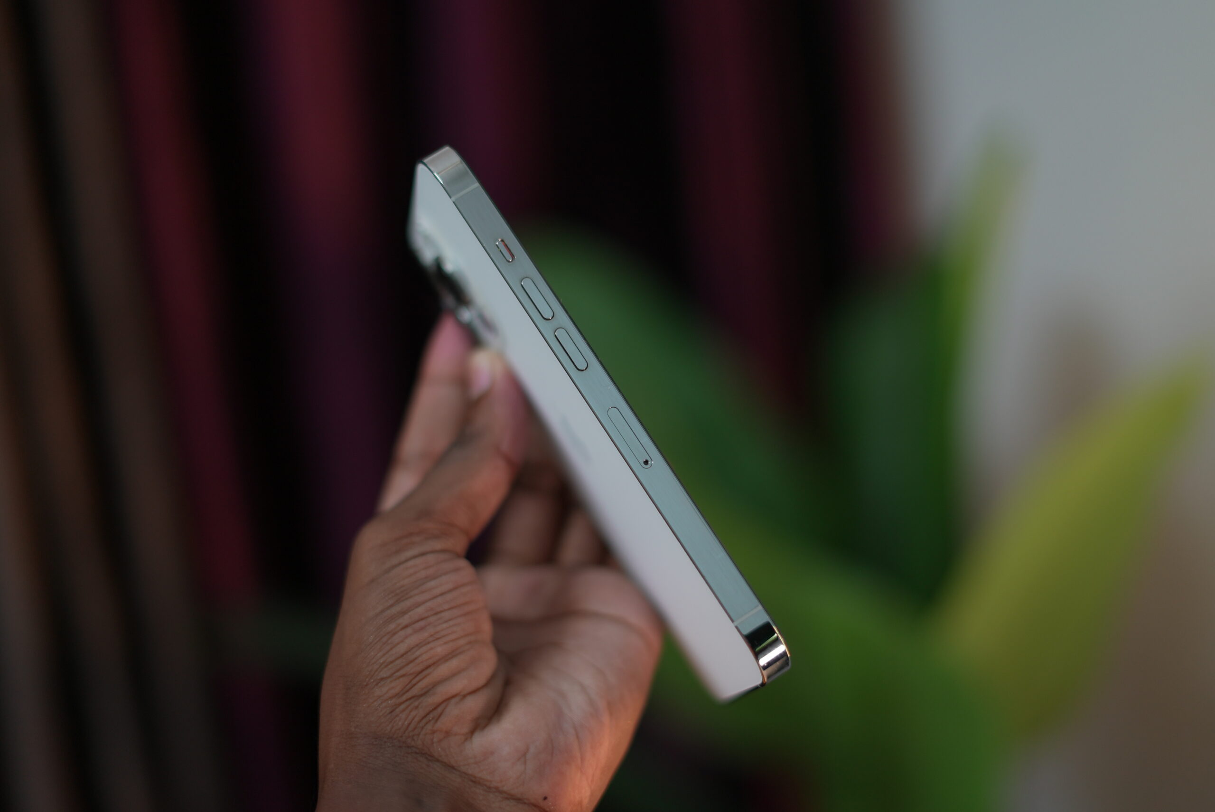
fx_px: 1688
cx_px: 608
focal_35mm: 50
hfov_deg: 39.6
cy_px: 406
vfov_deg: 27.0
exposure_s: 1/100
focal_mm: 50
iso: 320
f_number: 1.8
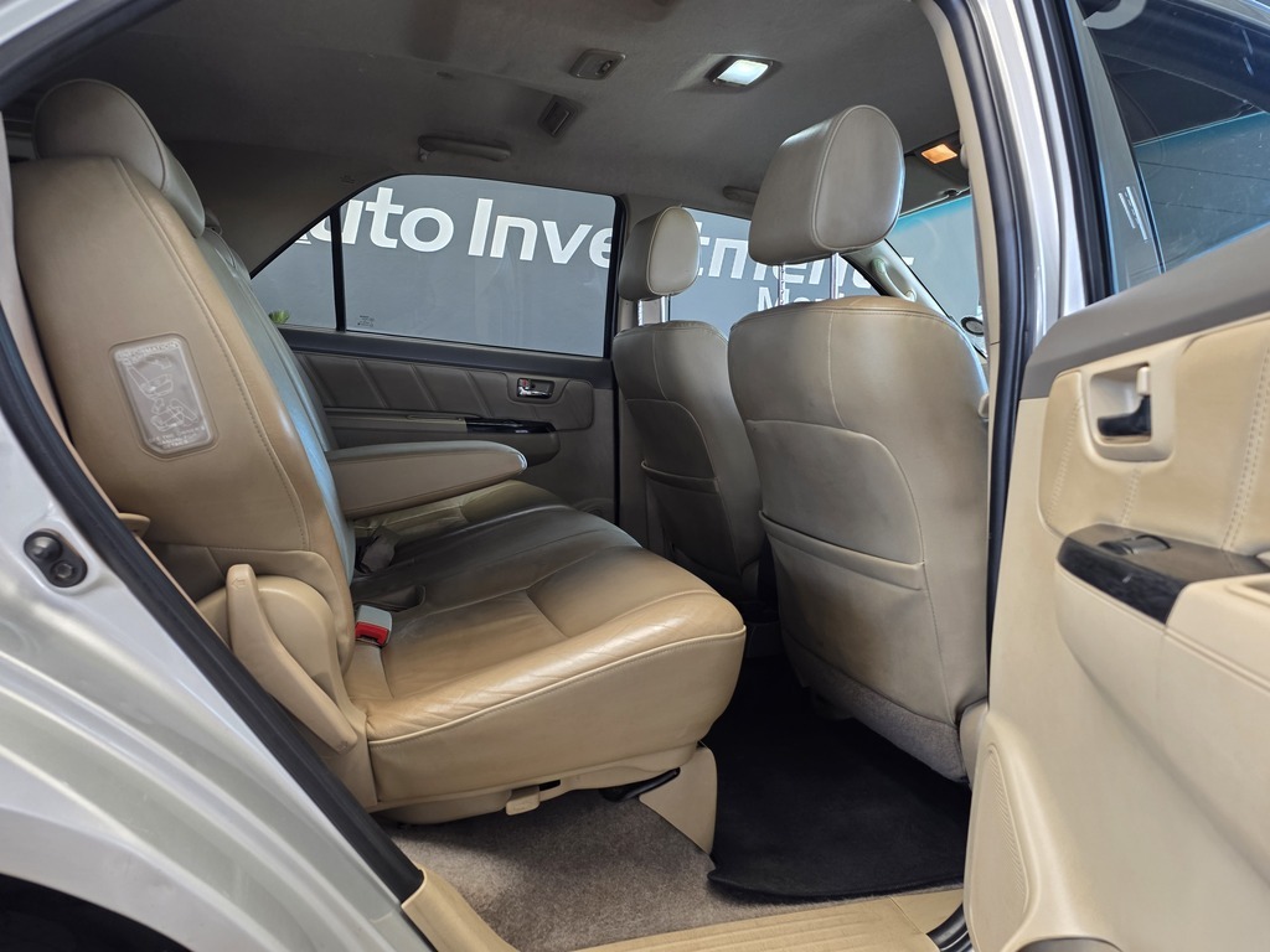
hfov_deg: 73.9
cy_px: 476
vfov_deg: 58.9
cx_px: 635
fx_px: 844
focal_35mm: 23
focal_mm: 6.25
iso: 125
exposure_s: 1/100
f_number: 1.7
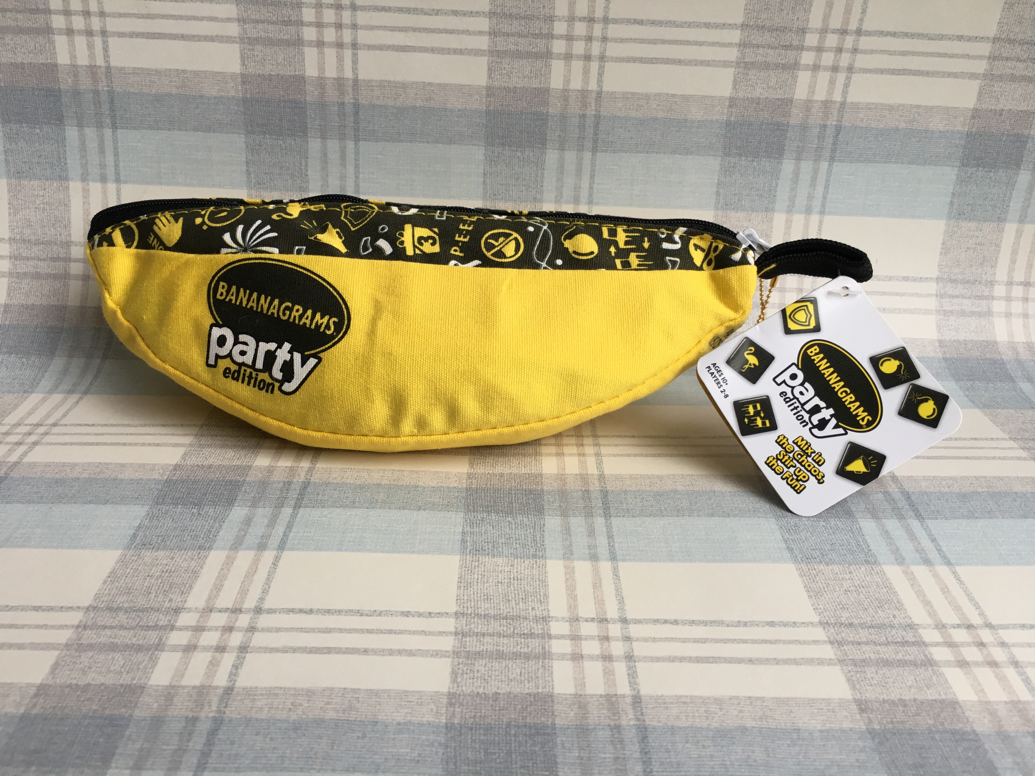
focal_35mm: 29
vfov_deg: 48.2
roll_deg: -1.8
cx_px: 518
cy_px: 388
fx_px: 867
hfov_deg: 61.7
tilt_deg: -26.9
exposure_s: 1/33
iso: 25
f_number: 2.2
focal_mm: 4.15
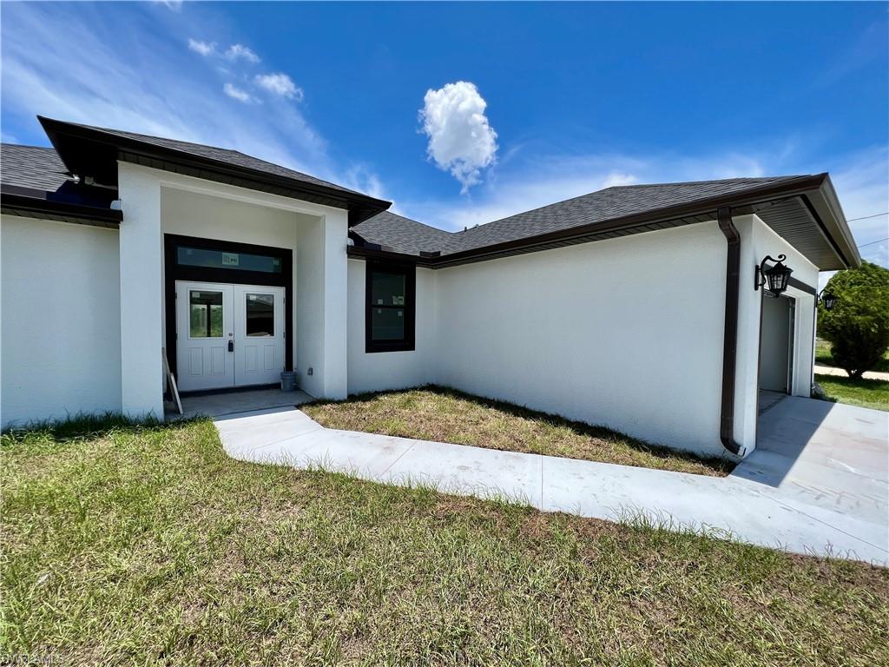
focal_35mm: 13
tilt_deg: -2.5
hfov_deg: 106.2
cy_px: 334
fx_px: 334
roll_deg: +0.0
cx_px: 444
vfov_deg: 89.9
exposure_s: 1/1575
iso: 32
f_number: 1.8
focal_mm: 1.57
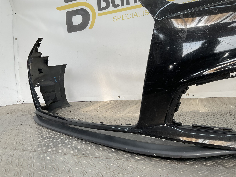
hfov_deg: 61.7
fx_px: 198
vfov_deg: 48.2
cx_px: 118
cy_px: 88
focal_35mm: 29
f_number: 1.8
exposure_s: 1/279
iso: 16
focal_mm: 3
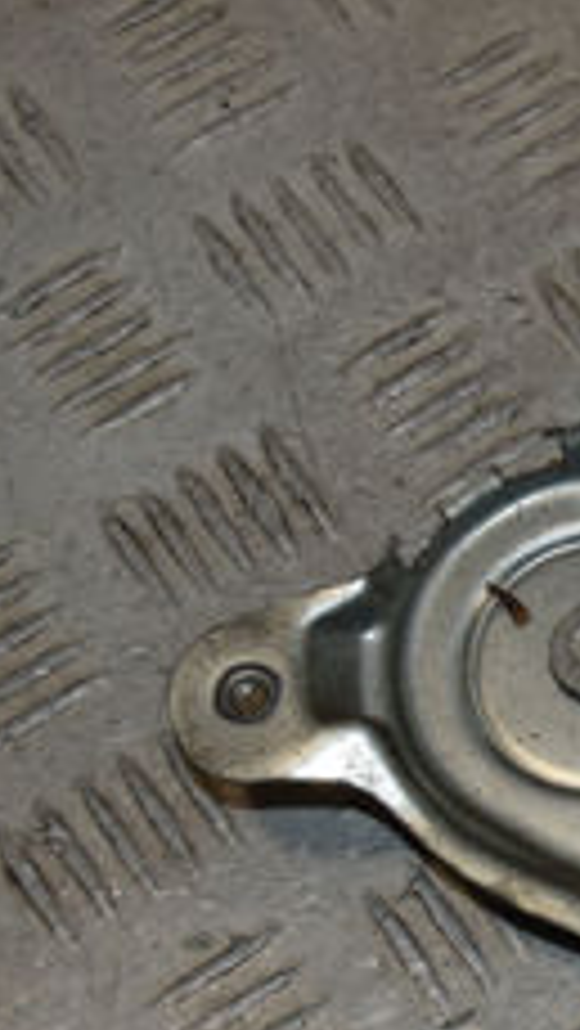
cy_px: 774
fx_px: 3359
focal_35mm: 123
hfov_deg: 9.2
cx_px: 1164
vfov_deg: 17.3
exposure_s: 1/200
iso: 800
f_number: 13
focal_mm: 28
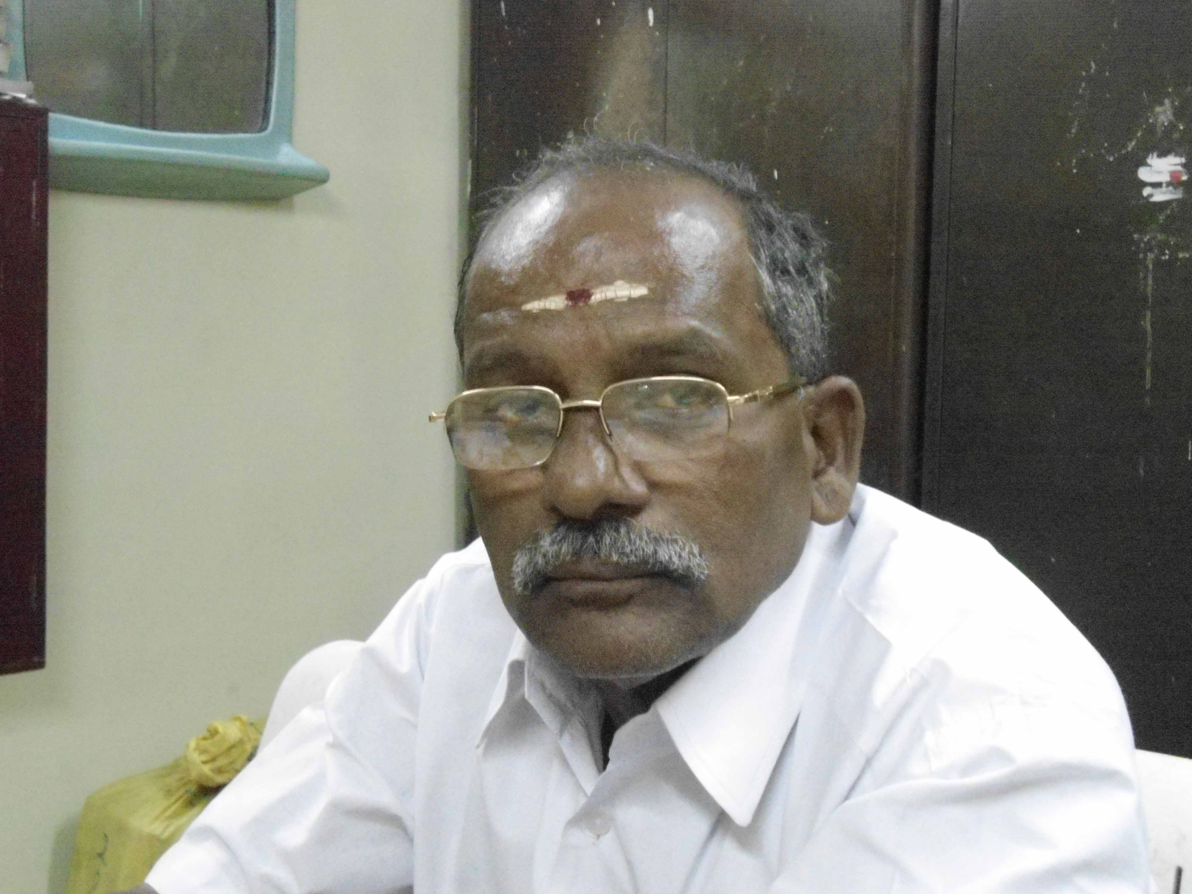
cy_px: 447
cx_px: 596
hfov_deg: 36.2
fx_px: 1825
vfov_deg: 27.5
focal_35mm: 53
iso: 1600
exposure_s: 1/25
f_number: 3.9
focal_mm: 9.5
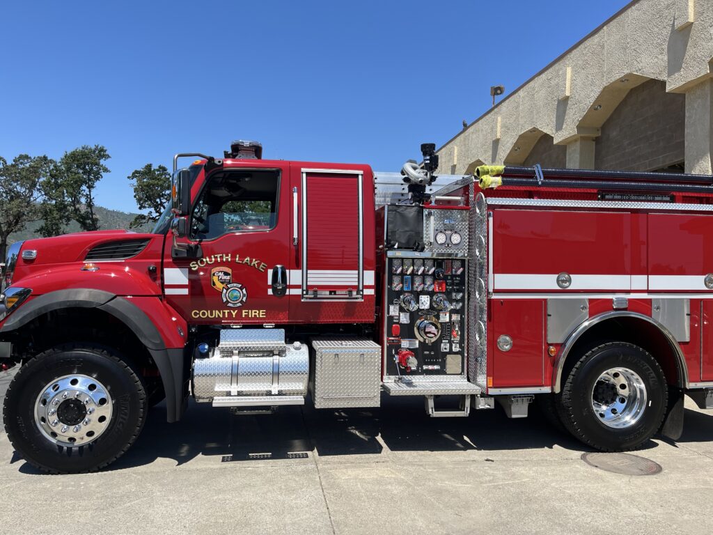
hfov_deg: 67.3
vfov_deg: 53.1
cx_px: 356
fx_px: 536
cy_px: 268
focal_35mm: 26
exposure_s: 1/2825
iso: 50
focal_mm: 5.1
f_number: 1.6
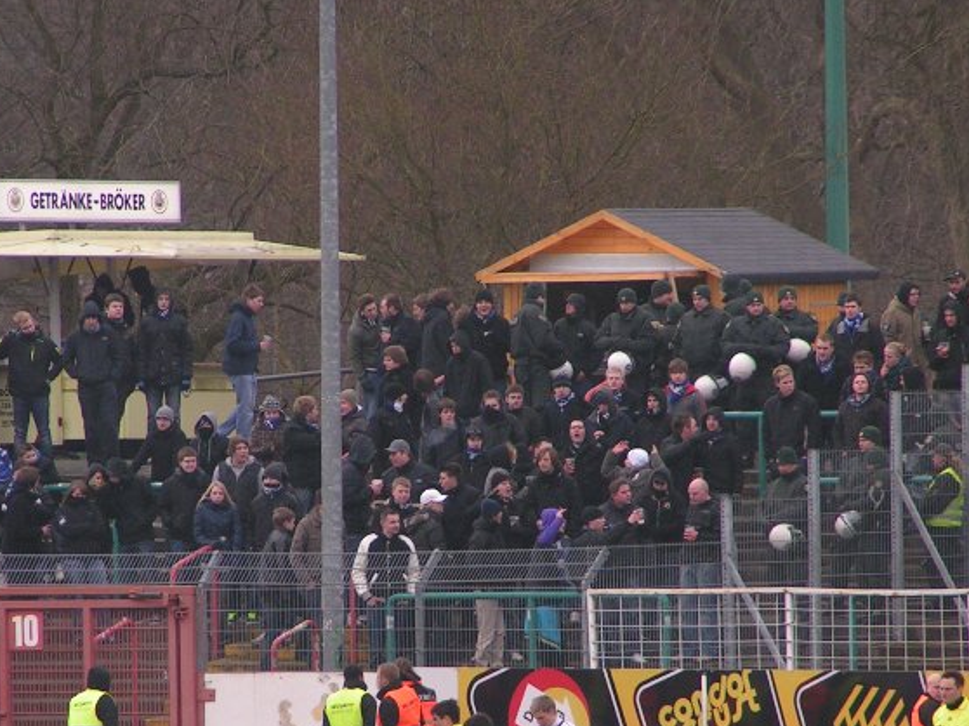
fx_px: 15250
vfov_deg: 2.7
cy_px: 507
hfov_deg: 3.6
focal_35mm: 545
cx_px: 419
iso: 100
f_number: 3.5
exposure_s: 1/400
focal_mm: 58
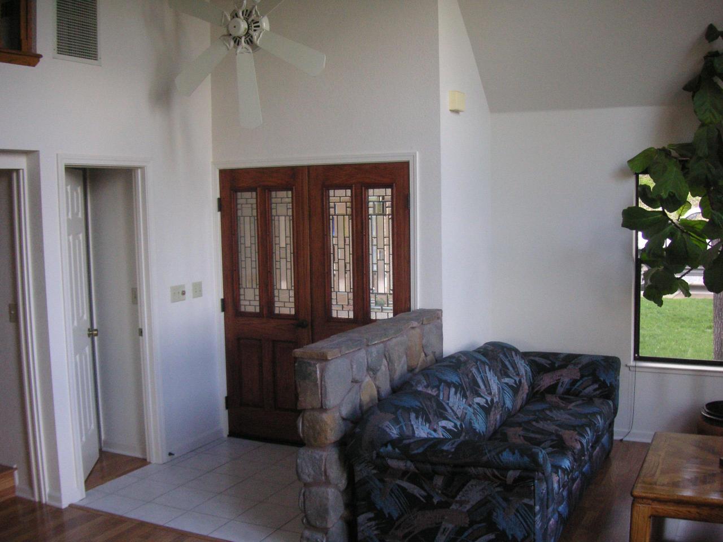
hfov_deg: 50.1
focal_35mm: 37
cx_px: 362
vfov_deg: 38.7
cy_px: 271
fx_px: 773
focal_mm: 6.1
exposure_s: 1/45
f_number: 2.8
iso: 125
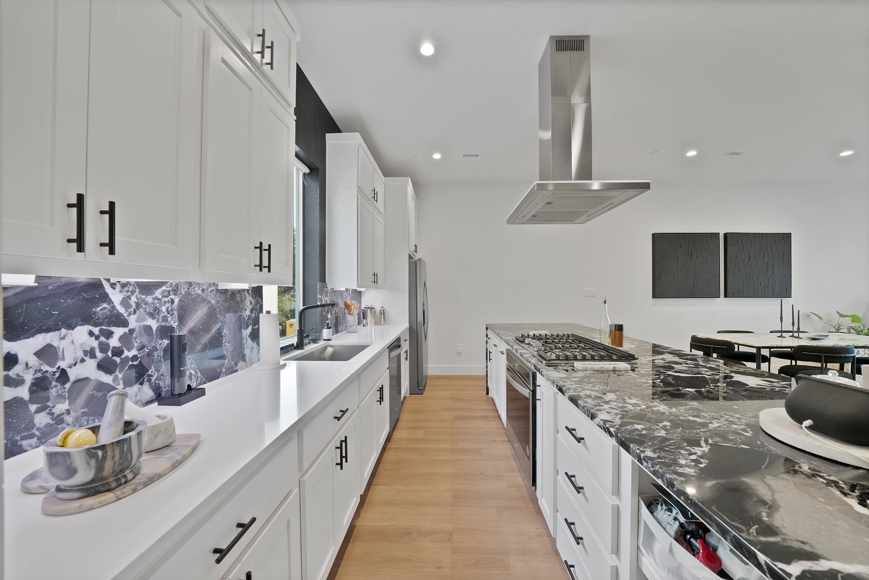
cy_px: 290
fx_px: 290
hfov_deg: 112.6
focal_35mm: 12
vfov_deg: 90.1
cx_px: 434
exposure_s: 1/3
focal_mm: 12
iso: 640
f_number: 9
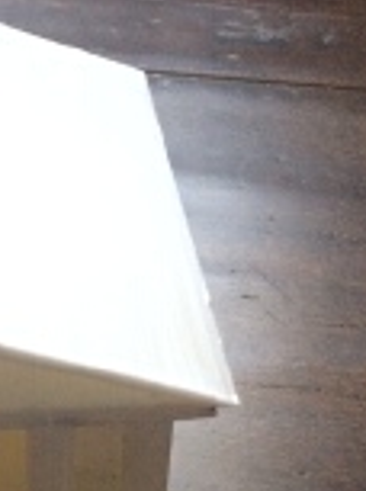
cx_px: -35
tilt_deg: -43.1
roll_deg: +2.7
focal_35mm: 76
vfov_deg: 25.6
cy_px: 327
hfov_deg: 18.6
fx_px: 1076
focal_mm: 4.15
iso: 250
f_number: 2.2
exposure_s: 1/30
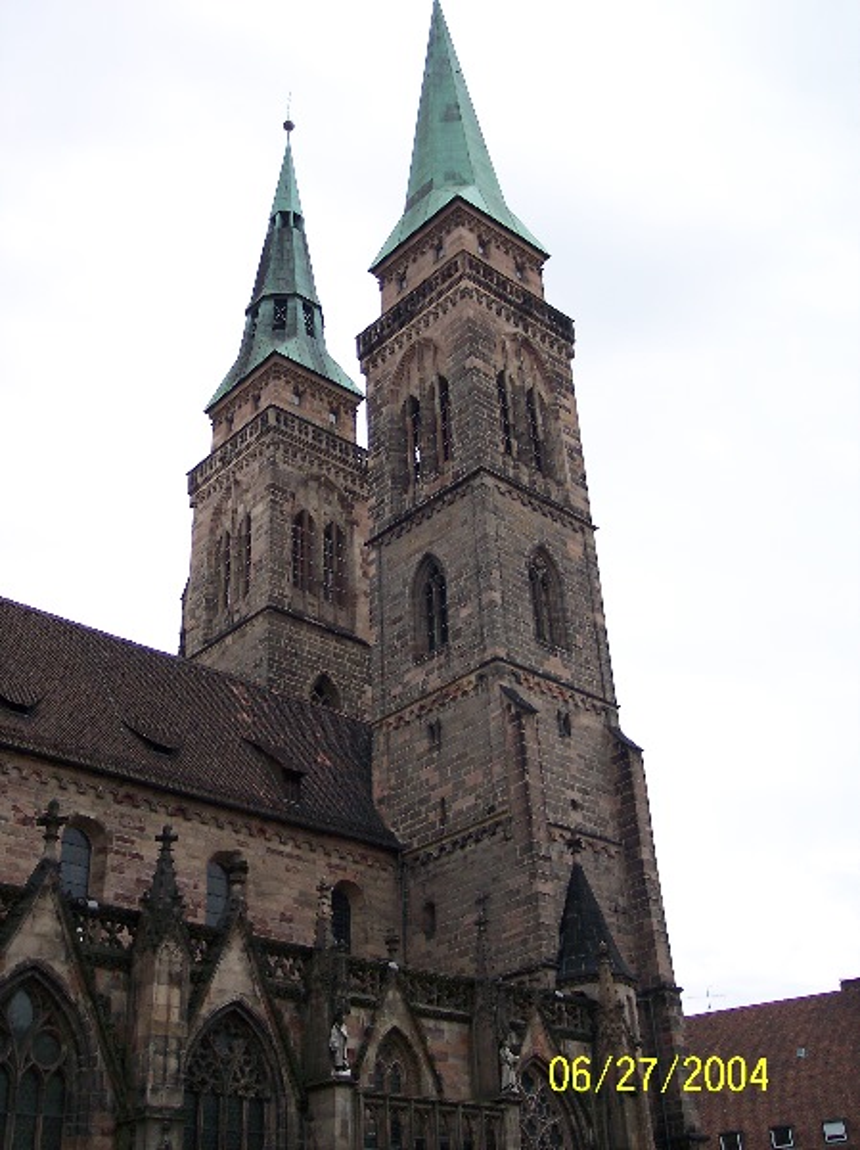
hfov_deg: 37.7
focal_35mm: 38
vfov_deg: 49.0
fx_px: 1261
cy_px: 575
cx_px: 430
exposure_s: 1/700
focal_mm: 8
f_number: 2.8
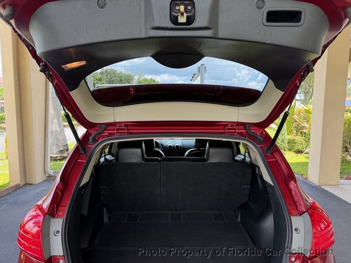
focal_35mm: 24
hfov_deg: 71.6
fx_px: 243
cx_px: 176
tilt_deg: -7.2
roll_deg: -0.4
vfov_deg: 56.8
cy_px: 132
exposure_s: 1/263
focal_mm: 6.76
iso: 80
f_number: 1.78
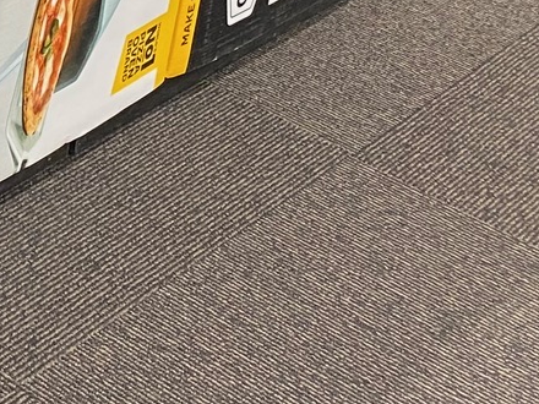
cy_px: -163
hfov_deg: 14.9
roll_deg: -4.7
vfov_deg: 11.8
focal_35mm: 121
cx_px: -310
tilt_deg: -23.7
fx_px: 1884
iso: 160
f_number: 1.8
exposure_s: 1/50
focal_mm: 4.25
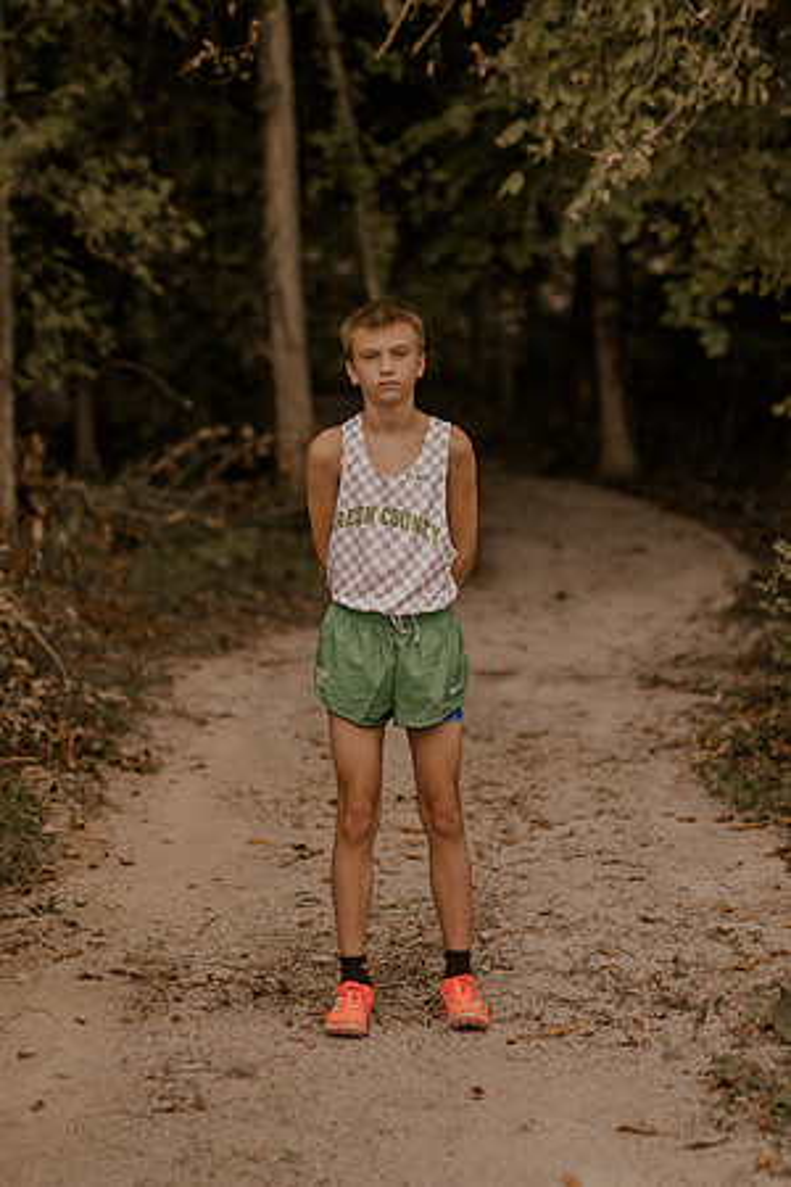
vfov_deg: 27.0
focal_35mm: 75
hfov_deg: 18.2
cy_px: 594
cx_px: 396
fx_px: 2472
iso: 64
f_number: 1.4
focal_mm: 50
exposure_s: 1/1000
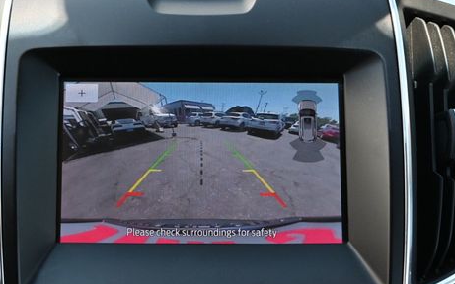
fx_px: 1314
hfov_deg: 19.6
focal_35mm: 106
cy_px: 172
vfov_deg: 12.3
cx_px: 196
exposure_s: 1/125
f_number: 6.3
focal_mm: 50
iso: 720
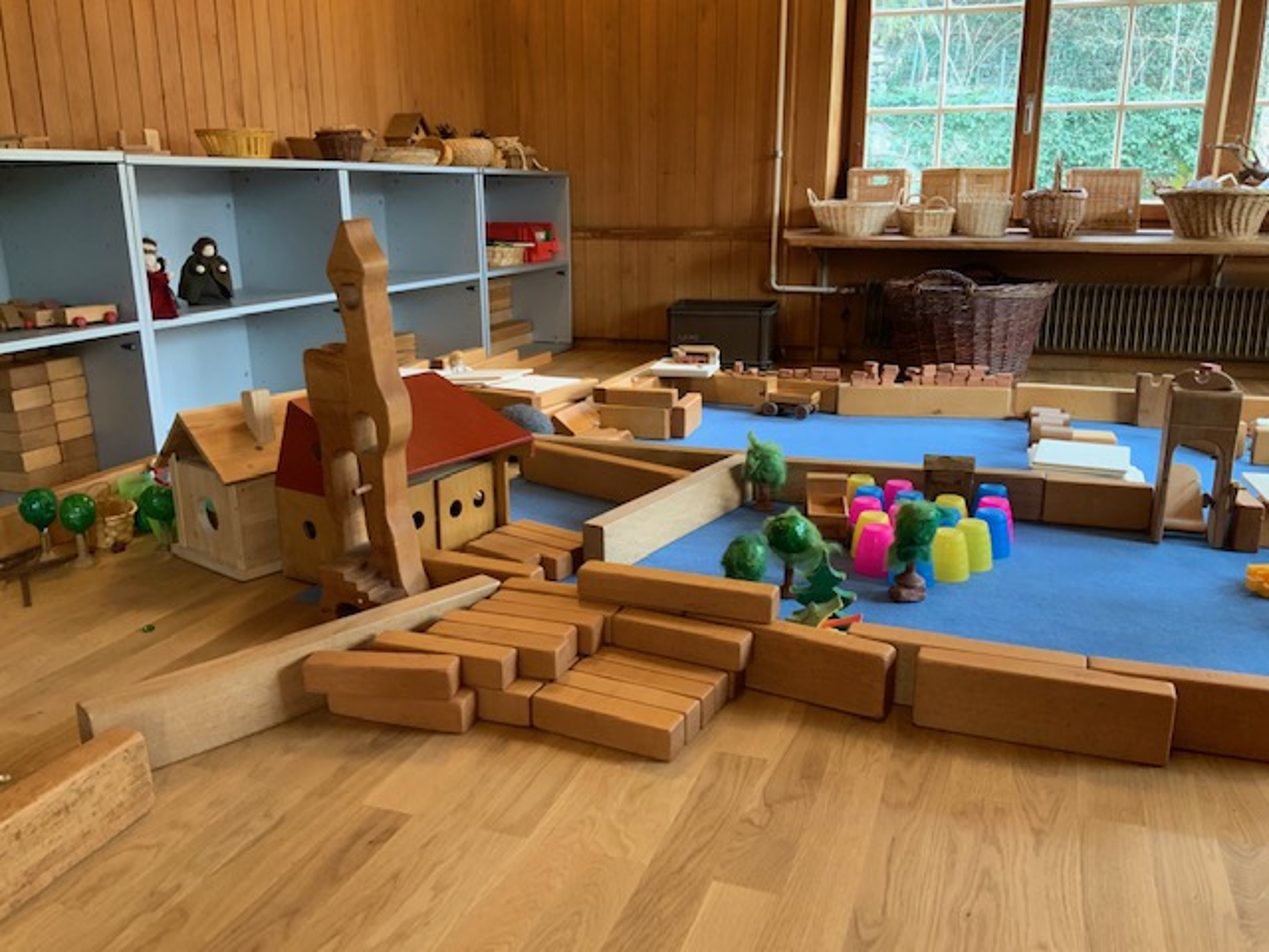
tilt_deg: -15.8
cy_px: 476
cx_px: 634
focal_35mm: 29
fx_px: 1063
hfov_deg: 61.7
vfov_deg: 48.2
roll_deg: +0.9
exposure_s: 1/50
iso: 160
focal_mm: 3
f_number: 1.8
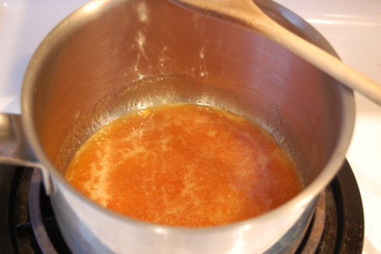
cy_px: 127
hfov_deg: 29.9
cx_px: 190
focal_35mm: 68
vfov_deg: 20.1
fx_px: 714
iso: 800
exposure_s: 1/8
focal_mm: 45
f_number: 5.3
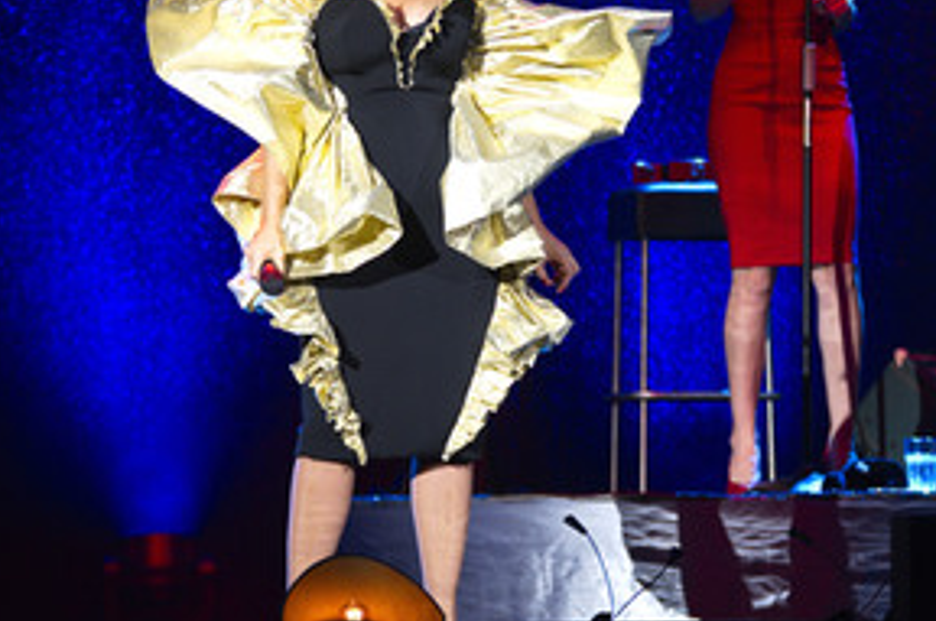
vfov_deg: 4.2
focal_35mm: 329
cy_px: 208
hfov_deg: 6.3
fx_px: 8540
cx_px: 395
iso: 1600
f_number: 2.8
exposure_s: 1/160
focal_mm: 210
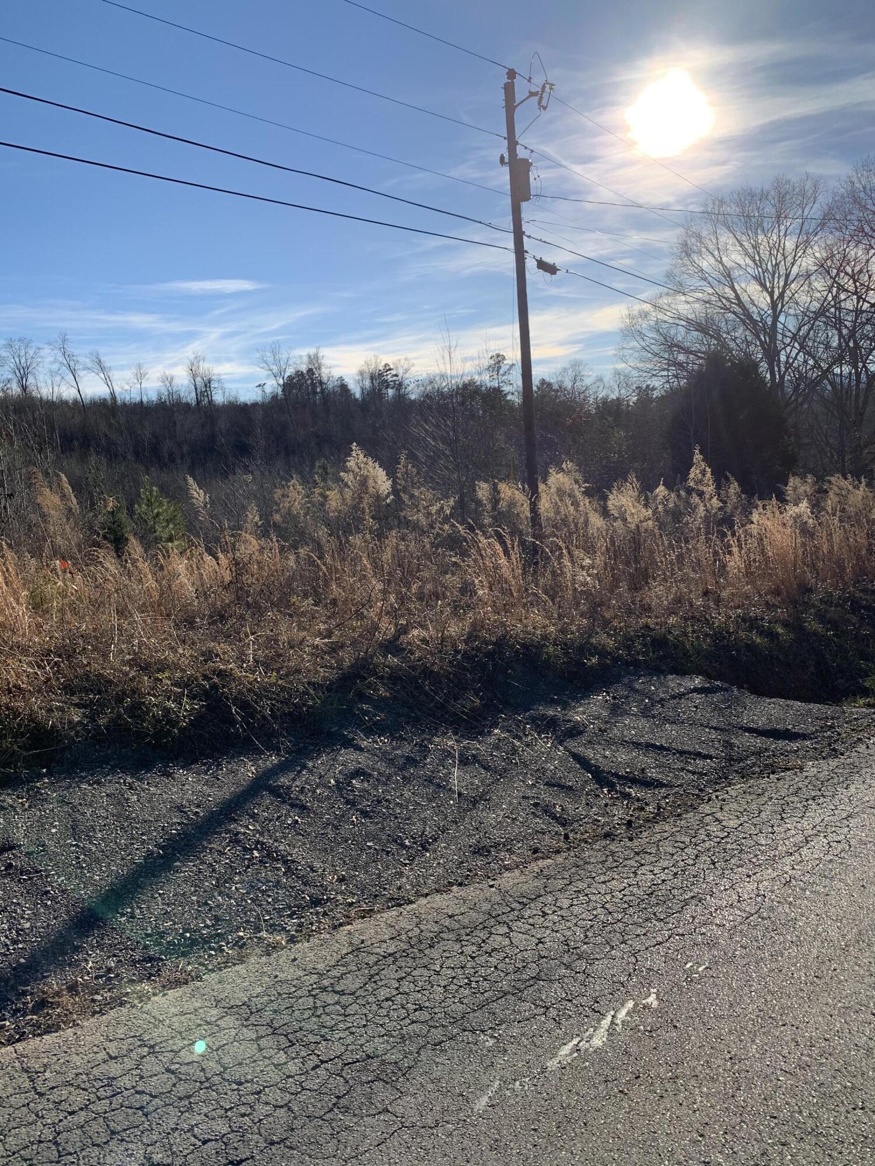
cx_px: 438
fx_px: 876
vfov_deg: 67.3
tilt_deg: -10.4
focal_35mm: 26
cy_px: 583
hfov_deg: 53.1
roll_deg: +5.0
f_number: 1.8
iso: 25
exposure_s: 1/2915
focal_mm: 4.25
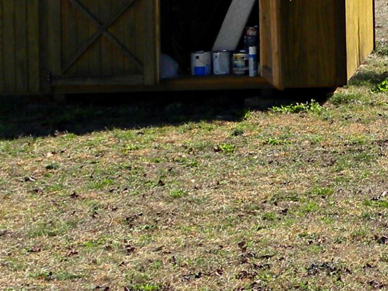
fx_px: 1692
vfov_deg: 9.6
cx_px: 543
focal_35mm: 151
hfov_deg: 12.6
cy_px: -95
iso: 64
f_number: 3.5
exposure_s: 1/520
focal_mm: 6.6
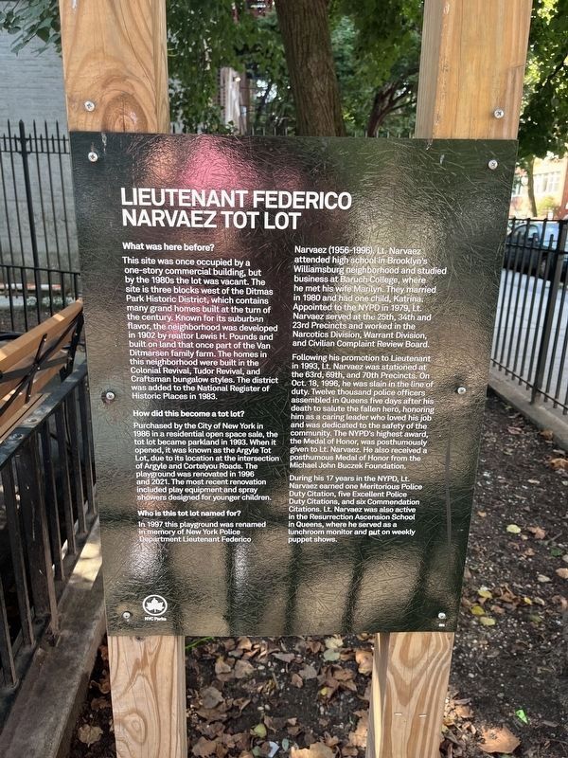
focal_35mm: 26
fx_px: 569
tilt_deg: -17.0
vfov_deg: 67.3
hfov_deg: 53.1
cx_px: 284
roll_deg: -3.2
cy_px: 379
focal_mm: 5.1
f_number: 1.6
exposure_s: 1/122
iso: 32
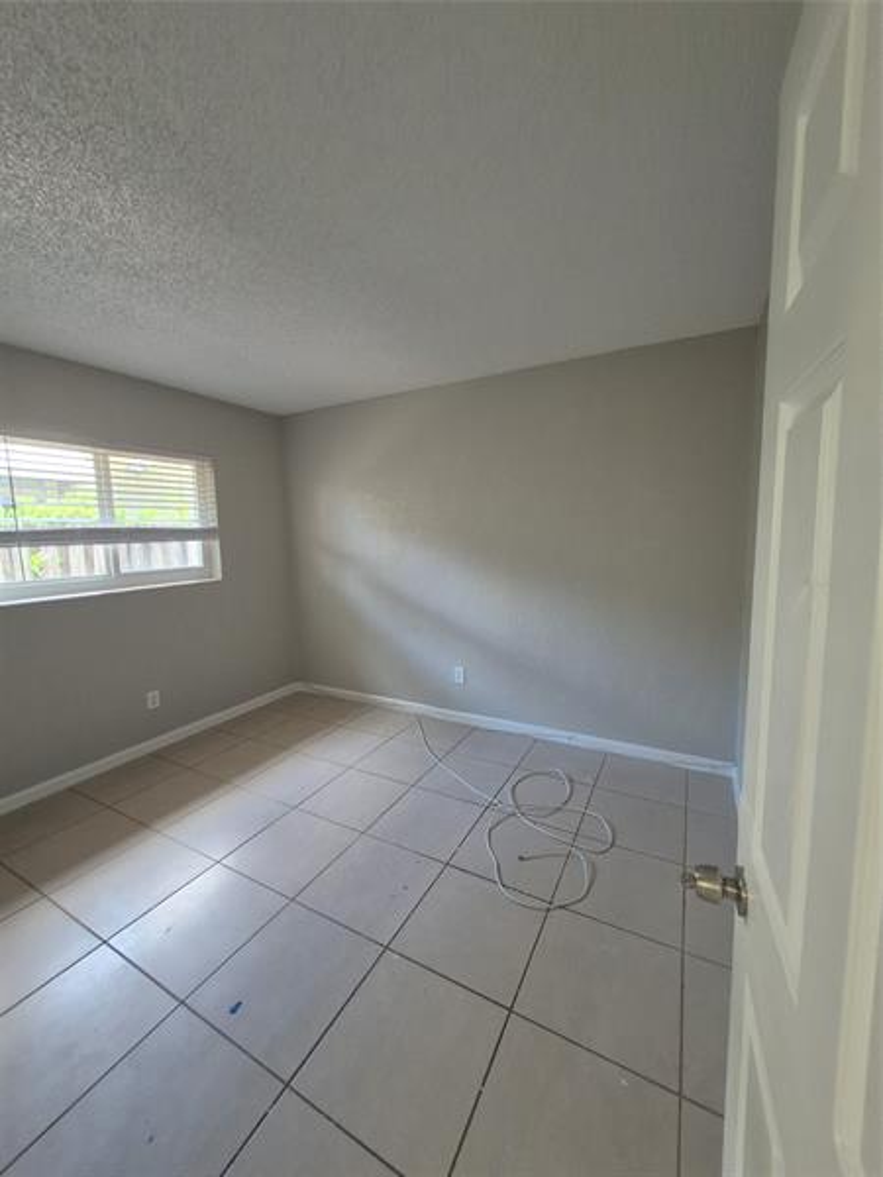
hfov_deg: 89.9
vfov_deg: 106.2
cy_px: 588
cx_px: 442
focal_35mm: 13
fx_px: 442
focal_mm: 1.74
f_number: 2.2
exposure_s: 1/60
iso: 320
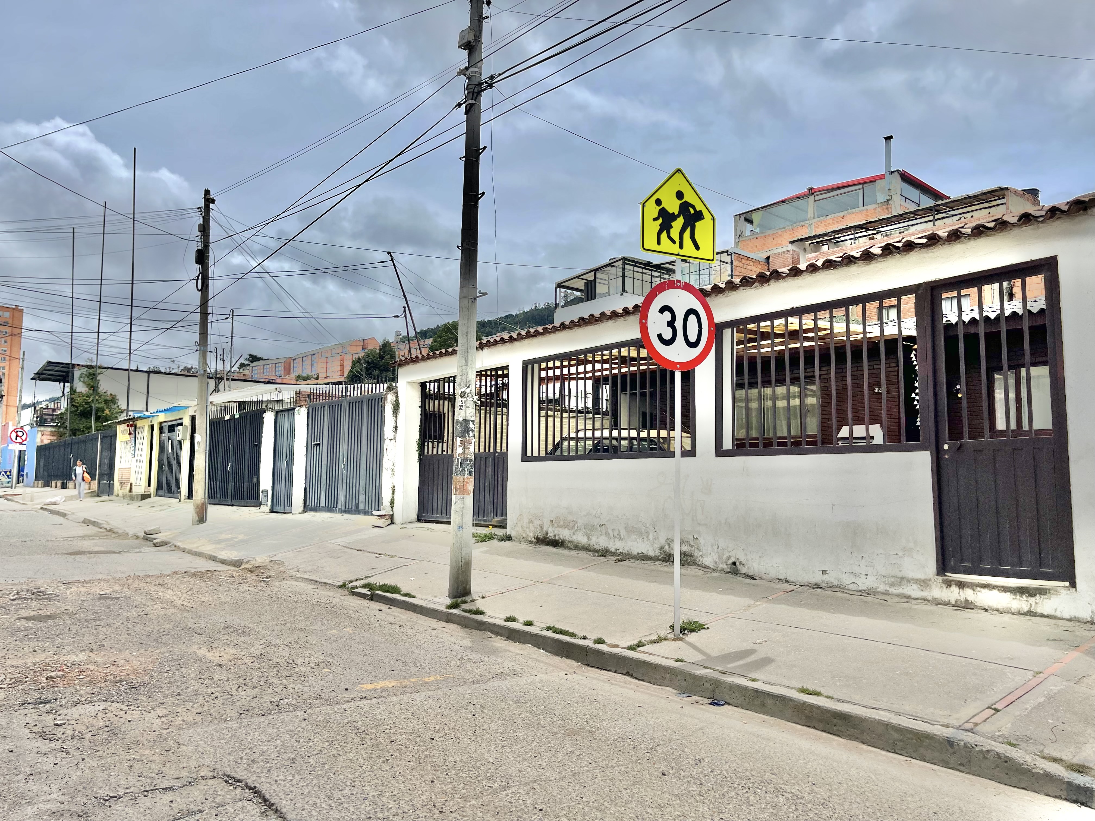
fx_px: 822
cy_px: 410
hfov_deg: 67.3
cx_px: 548
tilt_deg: +4.8
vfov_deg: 53.1
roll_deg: -0.8
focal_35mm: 26
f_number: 1.6
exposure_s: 1/8547
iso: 32
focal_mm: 5.1
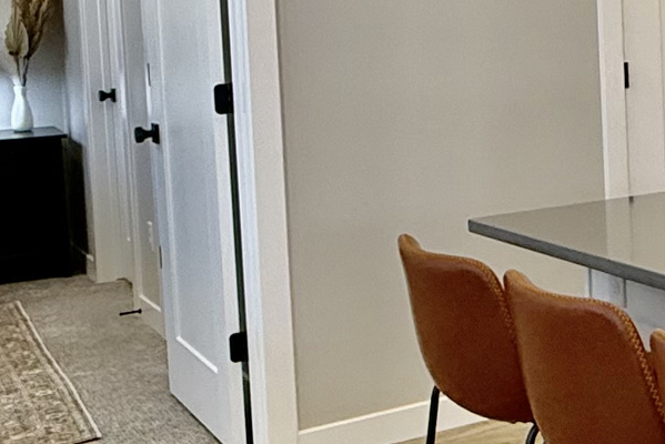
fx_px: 1275
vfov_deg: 19.5
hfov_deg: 24.1
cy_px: 82
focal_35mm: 69
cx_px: 953
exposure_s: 1/120
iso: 160
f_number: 2.2
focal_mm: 2.22
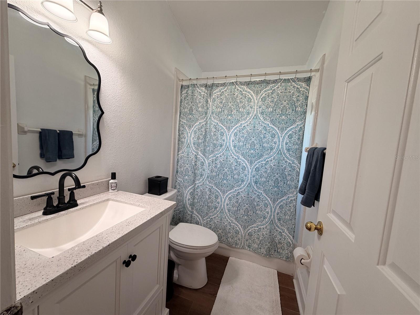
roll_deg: -4.1
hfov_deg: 102.1
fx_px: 170
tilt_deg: -5.9
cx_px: 210
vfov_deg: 85.7
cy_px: 158
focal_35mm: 14
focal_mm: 2.22
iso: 125
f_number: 2.2
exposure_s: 1/120
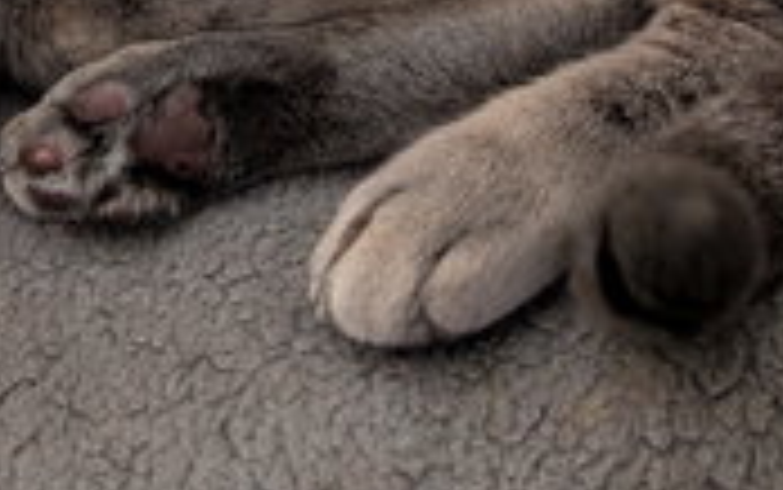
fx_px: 1559
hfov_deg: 28.0
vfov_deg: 16.8
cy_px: -153
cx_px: 243
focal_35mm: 73
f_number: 1.68
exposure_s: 1/24
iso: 331
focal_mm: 6.9
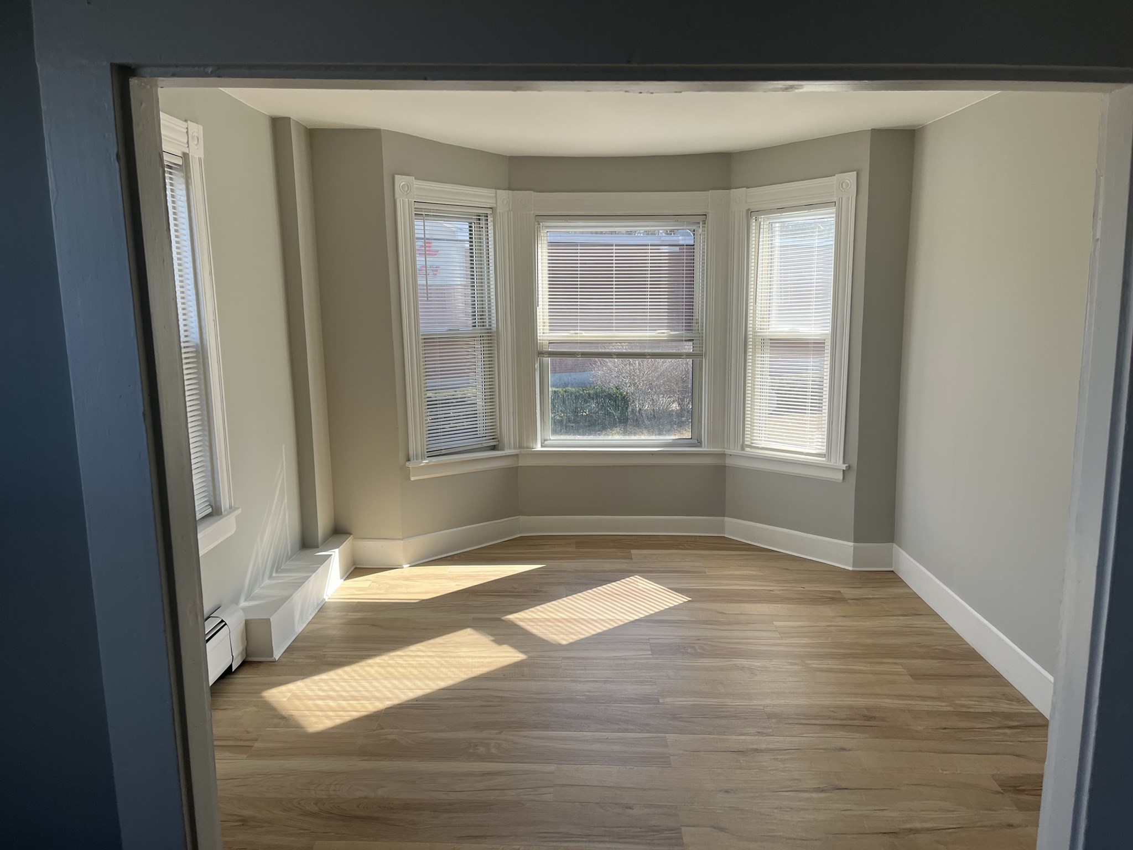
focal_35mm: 26
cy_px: 425
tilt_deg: -7.9
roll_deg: +0.5
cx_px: 566
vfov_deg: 53.1
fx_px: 851
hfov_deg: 67.3
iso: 50
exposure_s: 1/592
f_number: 1.6
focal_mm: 5.1
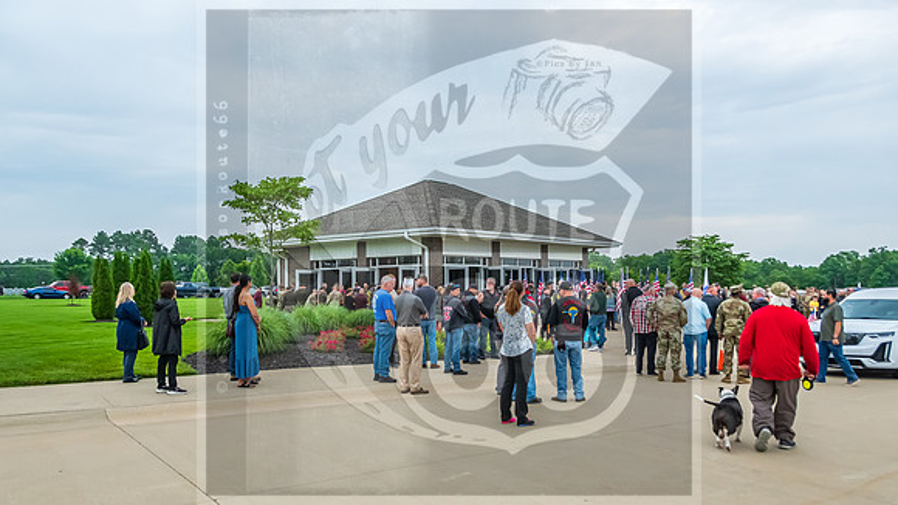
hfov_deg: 66.5
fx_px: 685
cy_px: 282
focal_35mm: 29
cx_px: 449
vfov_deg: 40.4
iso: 800
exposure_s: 1/2000
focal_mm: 18
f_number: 5
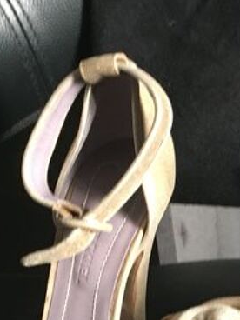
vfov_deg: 18.4
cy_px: 283
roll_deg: +2.4
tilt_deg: -39.0
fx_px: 971
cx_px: 257
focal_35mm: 105
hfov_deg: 13.8
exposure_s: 1/33
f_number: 2.2
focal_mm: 4.15
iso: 200
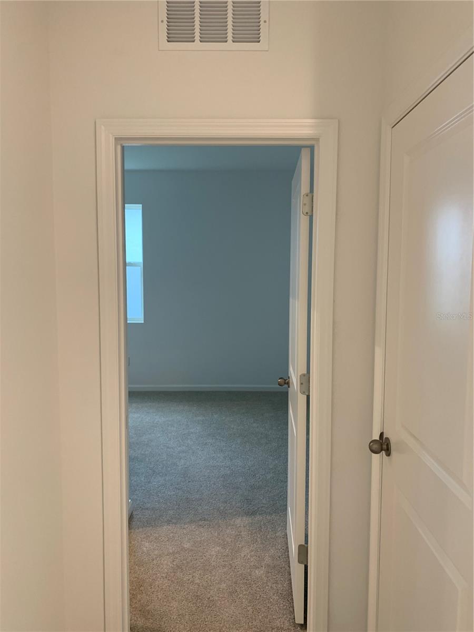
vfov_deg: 67.3
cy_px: 316
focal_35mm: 26
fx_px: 475
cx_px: 237
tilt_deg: -3.5
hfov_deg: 53.1
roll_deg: +0.3
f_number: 1.8
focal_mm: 4.25
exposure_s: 1/60
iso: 160
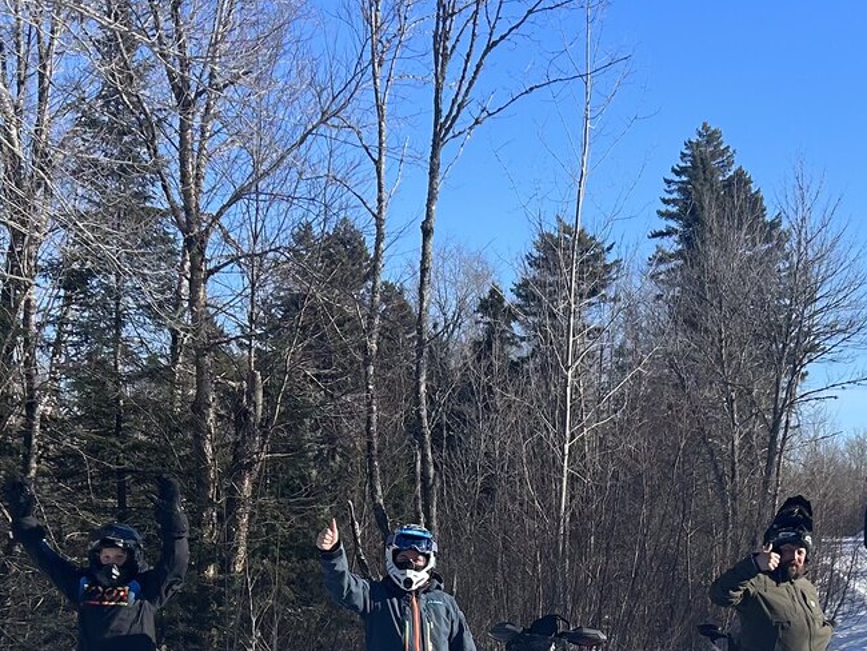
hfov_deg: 30.1
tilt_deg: -5.4
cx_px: 572
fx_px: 1604
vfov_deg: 21.9
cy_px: 680
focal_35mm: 64
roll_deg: +0.7
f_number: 1.5
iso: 50
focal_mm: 5.7
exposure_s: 1/4831
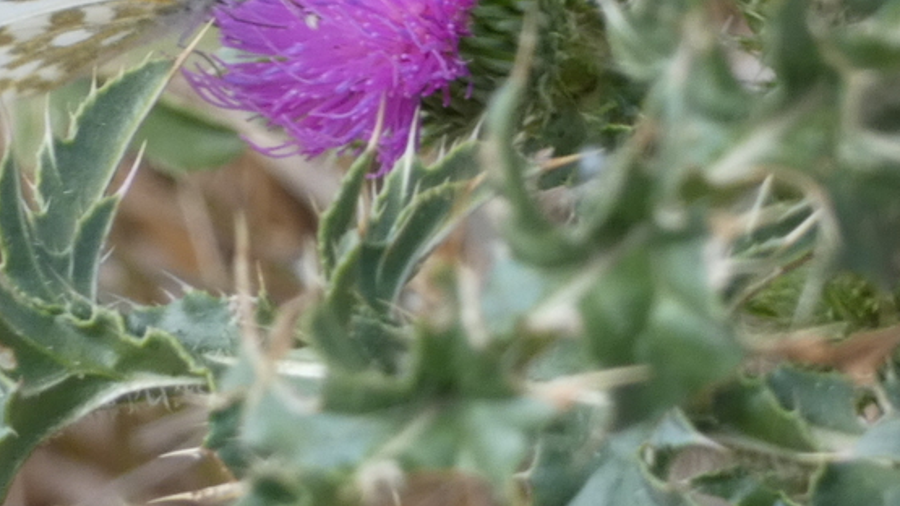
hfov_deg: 4.4
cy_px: 18
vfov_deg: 2.5
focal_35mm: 487
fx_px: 11620
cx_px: 249
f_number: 5.5
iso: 125
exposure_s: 1/80
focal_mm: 52.2
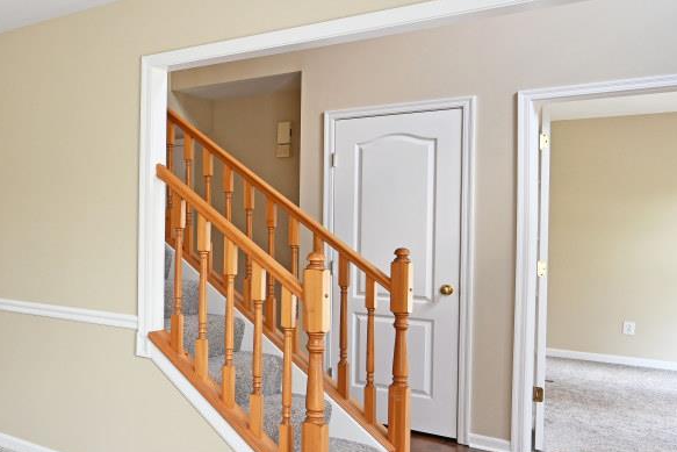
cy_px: 227
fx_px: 677
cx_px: -82
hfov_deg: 41.3
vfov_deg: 36.9
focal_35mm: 36
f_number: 4
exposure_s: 1/60
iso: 200
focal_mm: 14
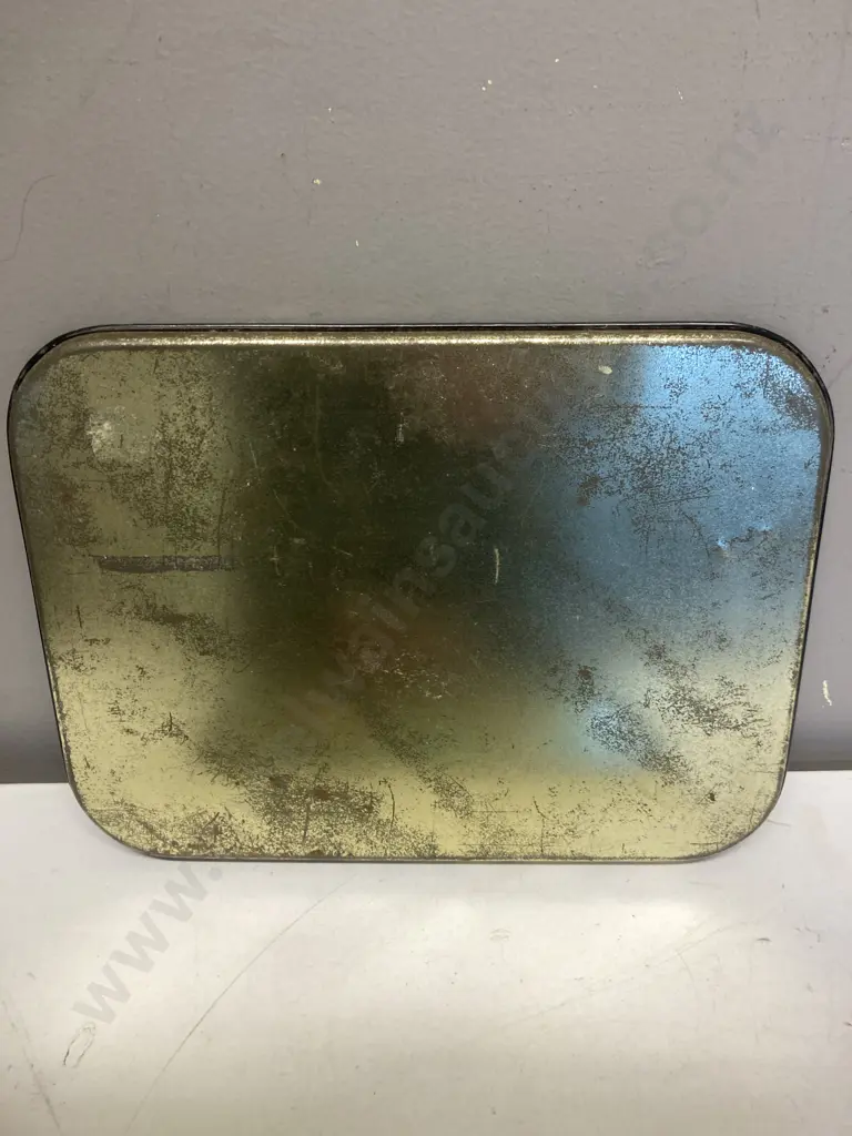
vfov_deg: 63.4
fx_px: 919
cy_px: 568
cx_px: 426
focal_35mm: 28
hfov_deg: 49.7
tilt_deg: -36.0
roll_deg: -0.7
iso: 80
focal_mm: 3.99
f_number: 1.8
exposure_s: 1/50
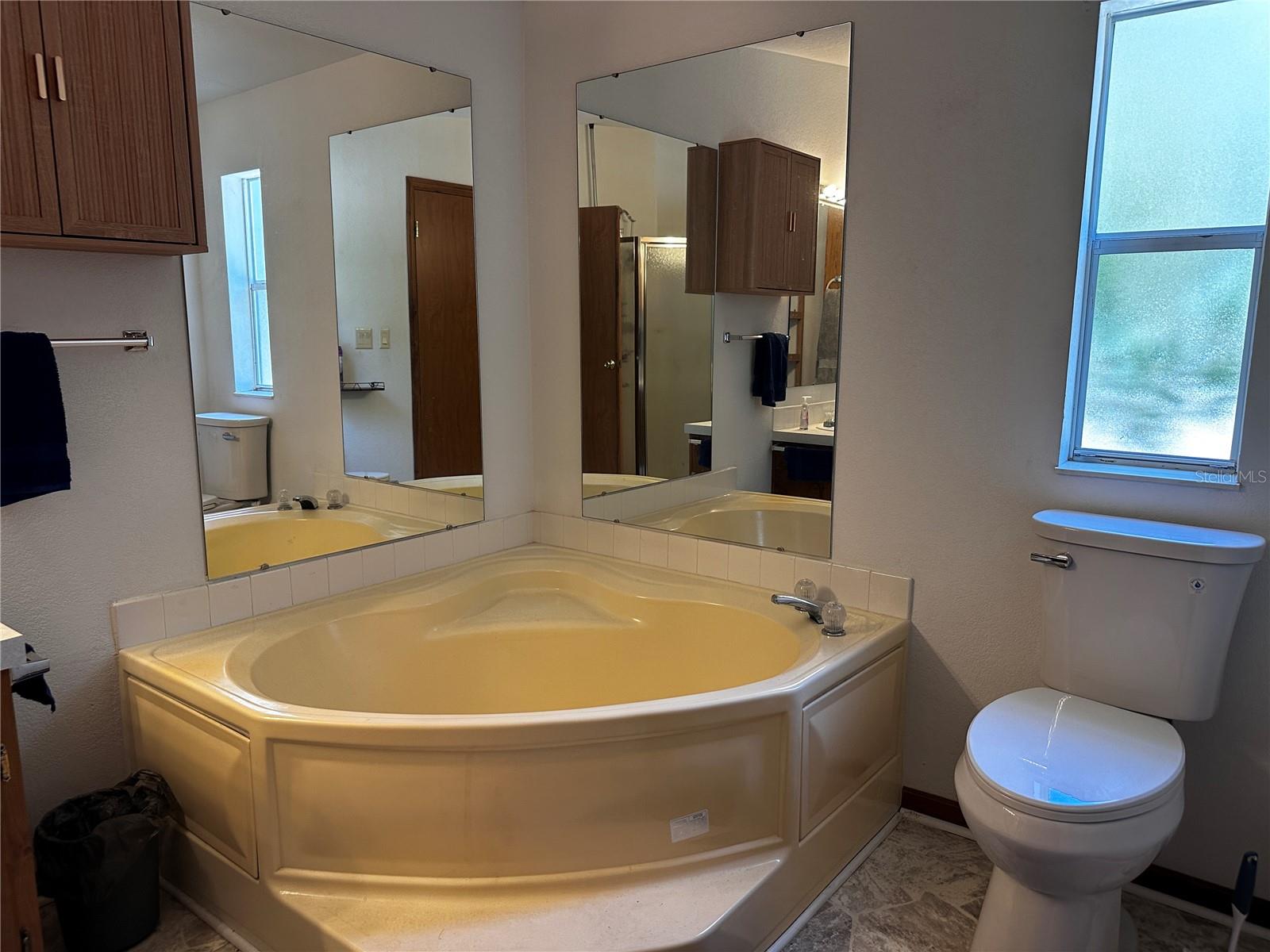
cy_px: 476
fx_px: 881
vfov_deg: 56.8
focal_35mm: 24
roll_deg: -0.7
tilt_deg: -10.0
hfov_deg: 71.6
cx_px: 635
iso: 200
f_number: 1.78
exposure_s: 1/120
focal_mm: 6.86
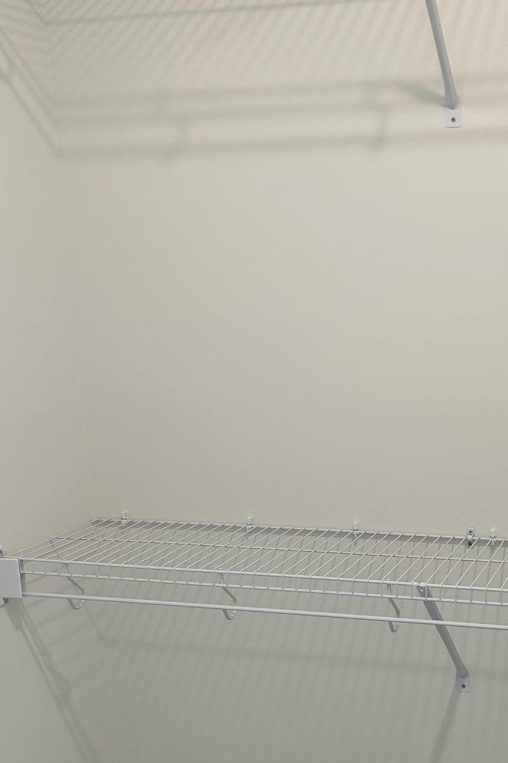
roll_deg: -0.1
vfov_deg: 39.8
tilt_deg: -12.9
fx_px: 1037
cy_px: 512
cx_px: 446
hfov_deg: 26.7
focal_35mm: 49
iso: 80
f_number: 1.5
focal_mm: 5.7
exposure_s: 1/120
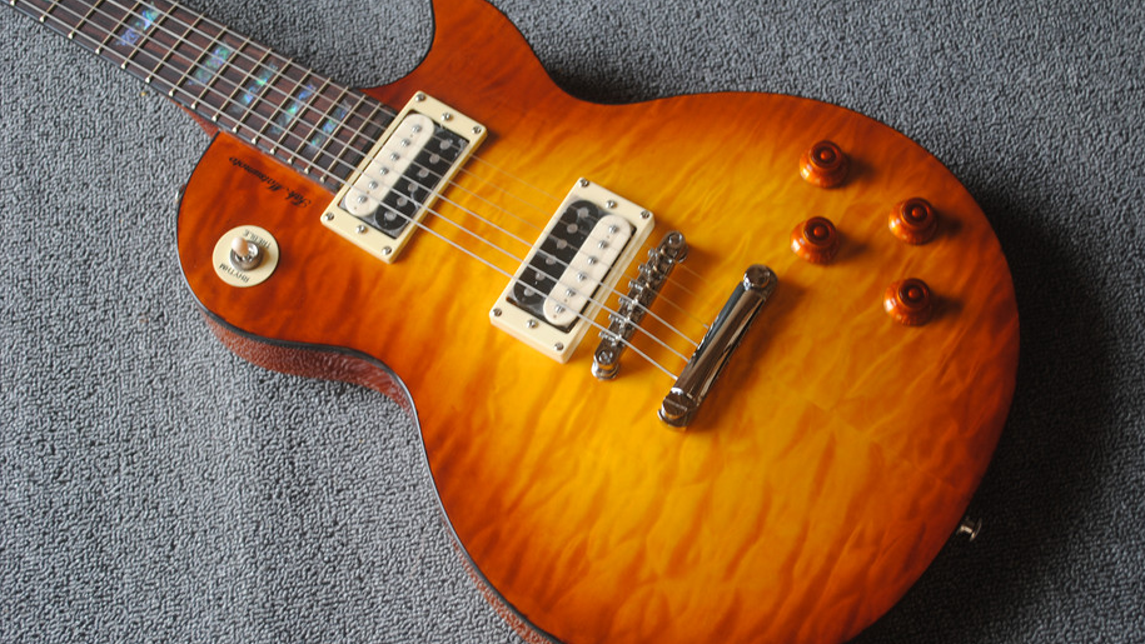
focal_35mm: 55
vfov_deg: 21.8
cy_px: 346
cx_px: 584
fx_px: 1670
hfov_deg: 37.8
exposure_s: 1/50
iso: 100
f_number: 4.8
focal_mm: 32
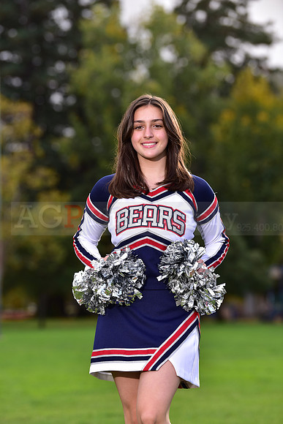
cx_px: 142
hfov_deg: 9.2
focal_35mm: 150
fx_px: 1768
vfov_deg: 13.7
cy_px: 212
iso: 160
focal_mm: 150
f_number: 4.5
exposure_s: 1/250
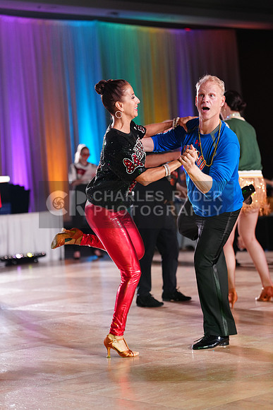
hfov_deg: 14.9
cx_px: 136
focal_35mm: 92
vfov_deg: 22.1
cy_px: 205
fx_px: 1046
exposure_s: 1/500
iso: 2000
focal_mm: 92
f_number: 2.8
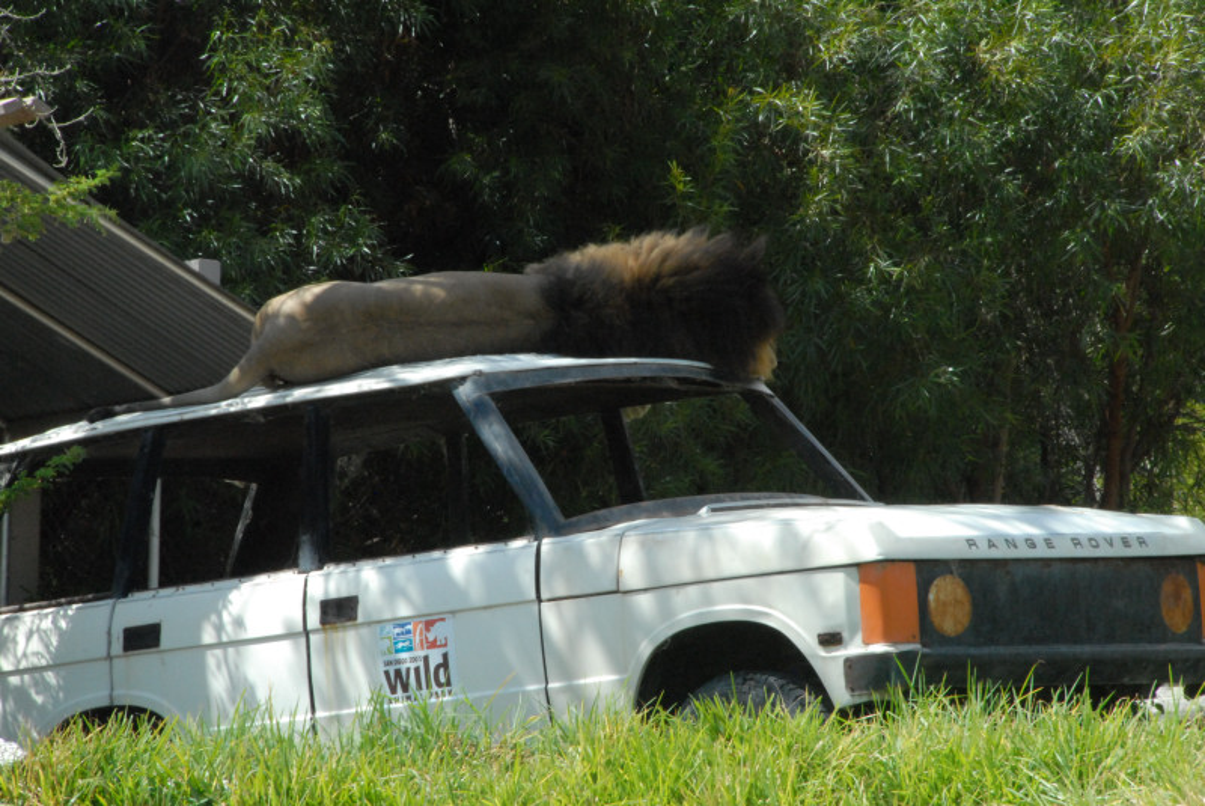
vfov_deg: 4.6
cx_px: 602
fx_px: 10051
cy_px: 403
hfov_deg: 6.9
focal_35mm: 300
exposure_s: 1/125
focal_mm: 200
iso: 1100
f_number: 25
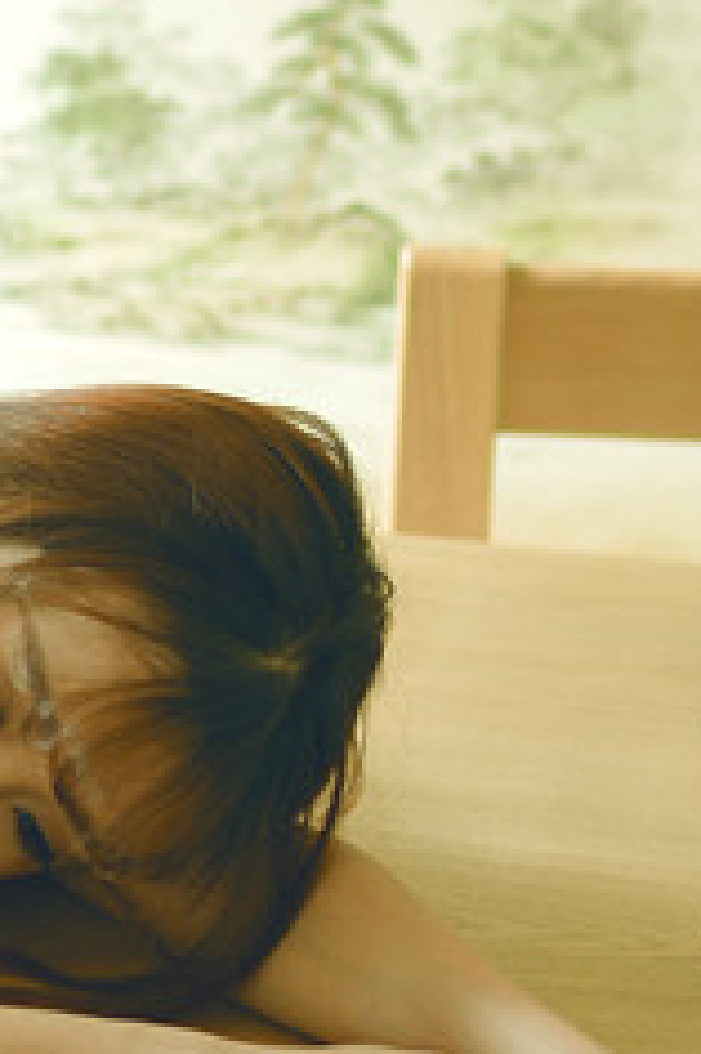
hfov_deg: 7.6
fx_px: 5206
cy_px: 136
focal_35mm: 178
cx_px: -237
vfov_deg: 11.5
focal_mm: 35
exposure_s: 1/125
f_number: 2
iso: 200
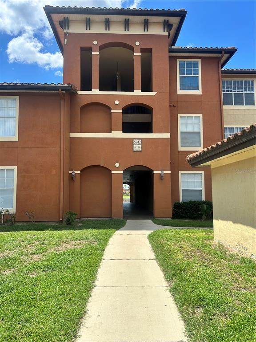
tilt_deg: +5.4
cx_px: 128
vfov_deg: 67.3
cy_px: 171
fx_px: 256
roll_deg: -0.1
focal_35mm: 26
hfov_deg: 53.1
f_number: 1.5
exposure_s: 1/3257
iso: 50
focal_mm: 5.7
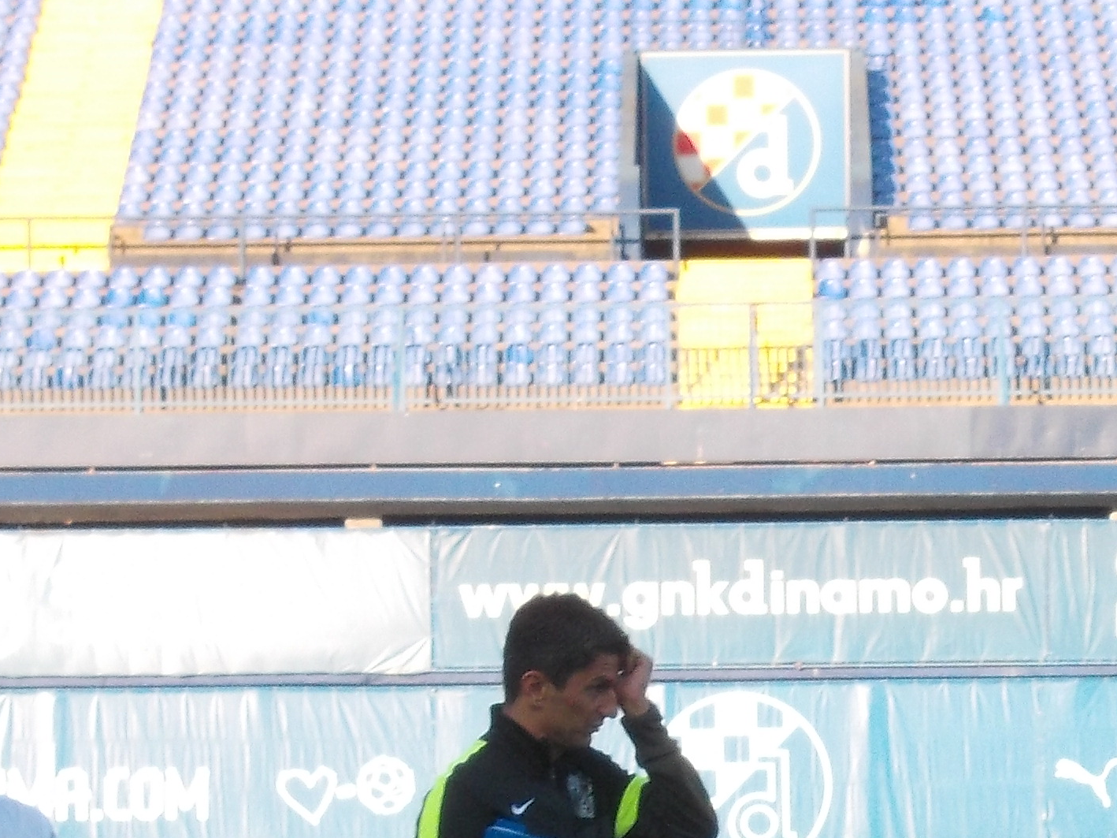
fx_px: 6807
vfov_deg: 7.0
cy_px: 1070
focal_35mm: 211
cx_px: 783
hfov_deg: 9.4
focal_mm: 11.6
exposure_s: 1/100
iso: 80
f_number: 4.8
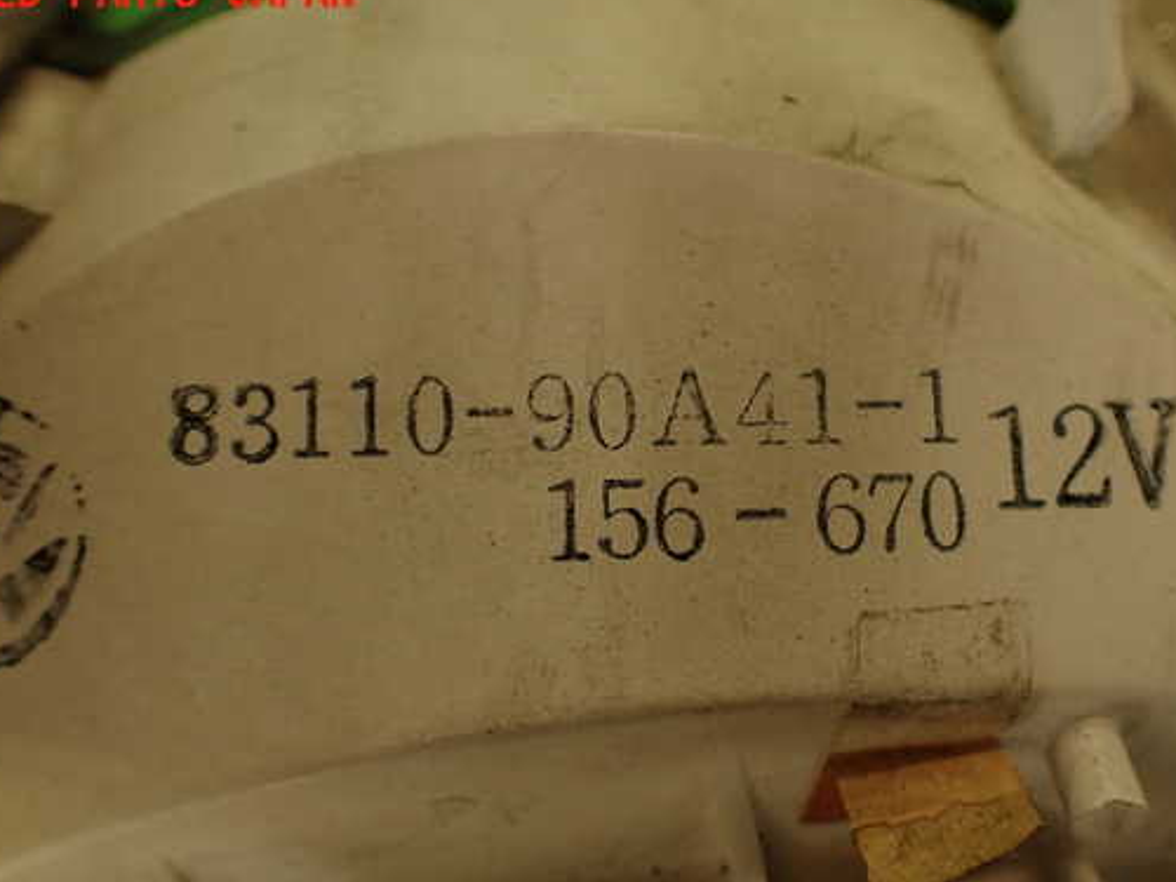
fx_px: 1223
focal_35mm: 36
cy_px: 492
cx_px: 633
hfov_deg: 51.3
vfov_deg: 39.6
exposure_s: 1/60
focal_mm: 5.4
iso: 100
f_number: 2.3
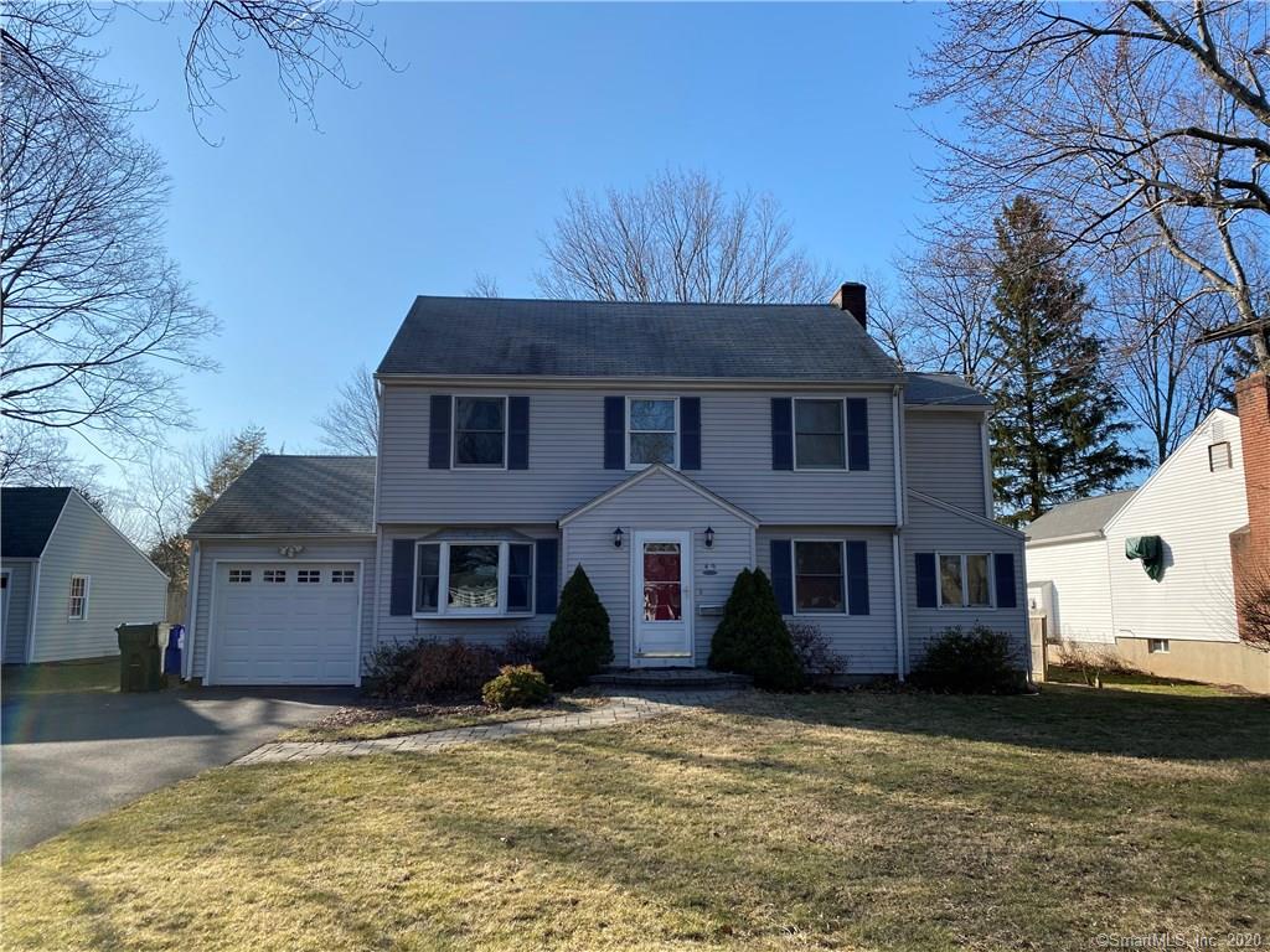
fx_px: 954
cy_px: 476
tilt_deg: +7.6
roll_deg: -0.3
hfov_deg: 67.3
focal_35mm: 26
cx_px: 635
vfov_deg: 53.1
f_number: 1.8
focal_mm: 4.25
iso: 32
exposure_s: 1/2364
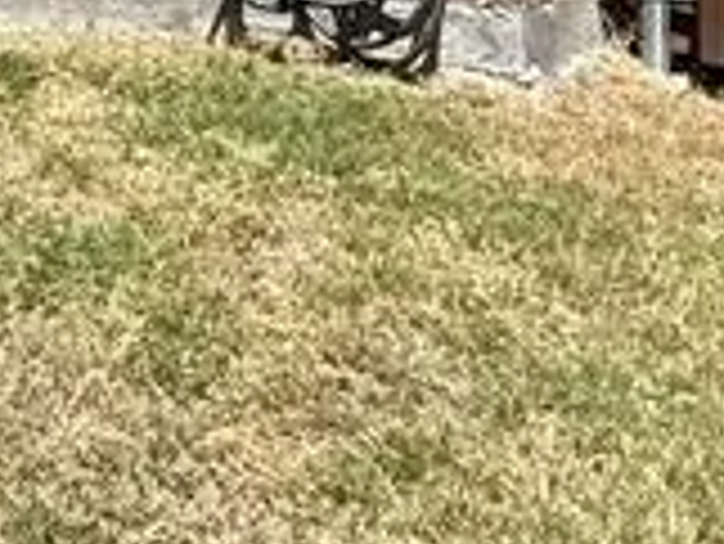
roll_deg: -0.3
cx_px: -490
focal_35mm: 89
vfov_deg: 15.5
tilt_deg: +0.7
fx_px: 1863
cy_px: -229
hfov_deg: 18.4
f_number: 2.2
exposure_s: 1/2410
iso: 50
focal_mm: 2.22
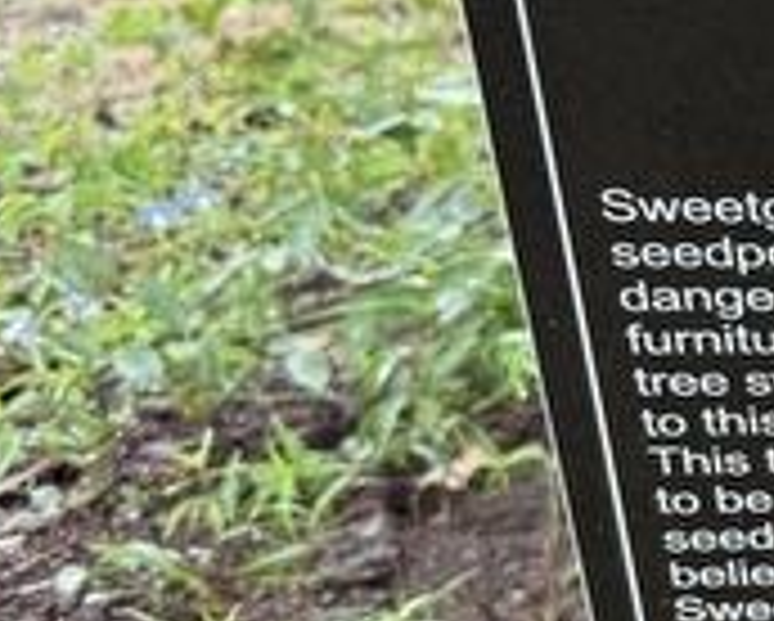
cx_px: 1660
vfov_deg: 14.2
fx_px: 2500
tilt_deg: -18.0
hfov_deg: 14.1
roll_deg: -2.1
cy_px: 333
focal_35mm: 109
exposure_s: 1/440
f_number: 1.78
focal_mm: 6.76
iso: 100
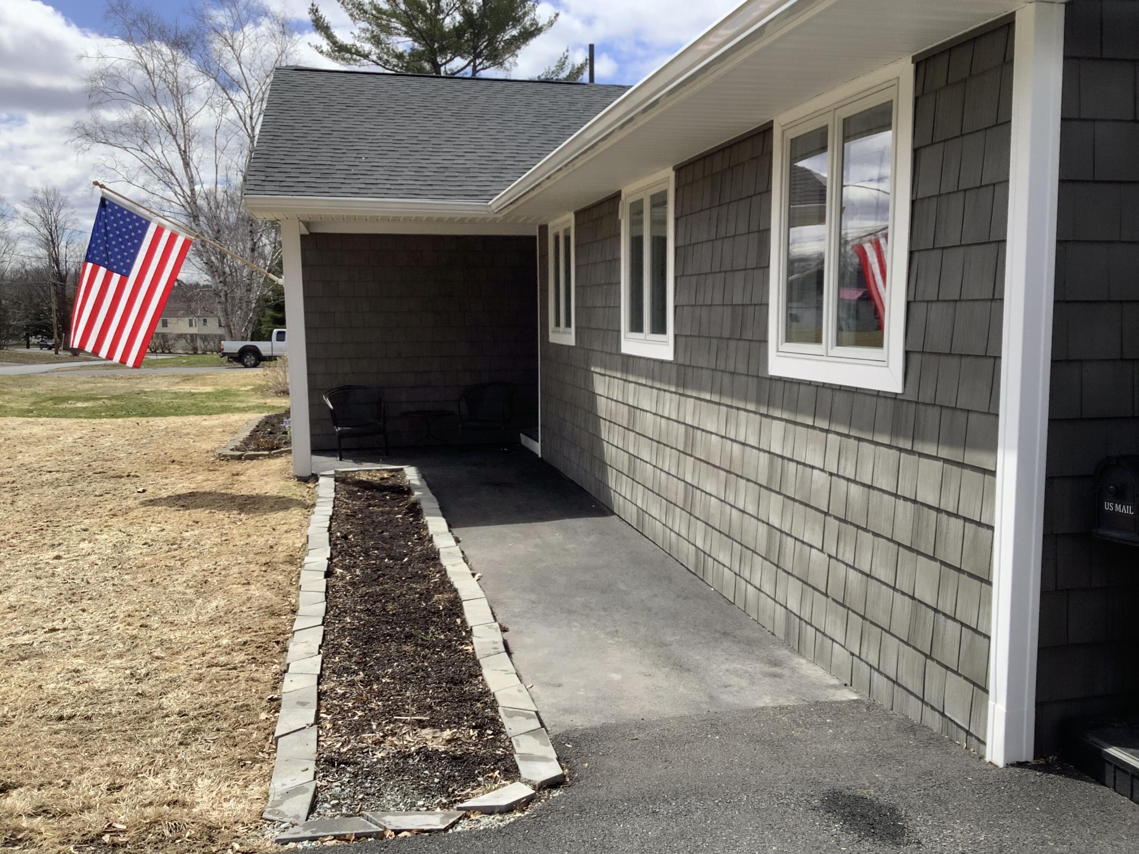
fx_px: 1020
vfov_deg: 45.4
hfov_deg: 58.4
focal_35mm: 31
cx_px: 570
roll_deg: +0.4
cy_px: 427
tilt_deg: -5.7
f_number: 2.4
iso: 25
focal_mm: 3.3
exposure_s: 1/1253
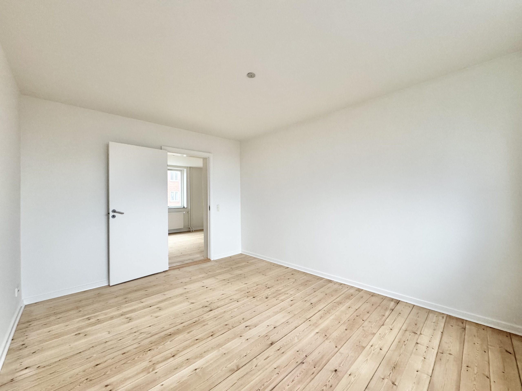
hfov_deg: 102.1
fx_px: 211
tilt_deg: -0.3
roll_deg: +0.6
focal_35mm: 14
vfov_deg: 85.7
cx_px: 261
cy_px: 196
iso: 320
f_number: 2.2
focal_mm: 2.22
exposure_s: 1/99
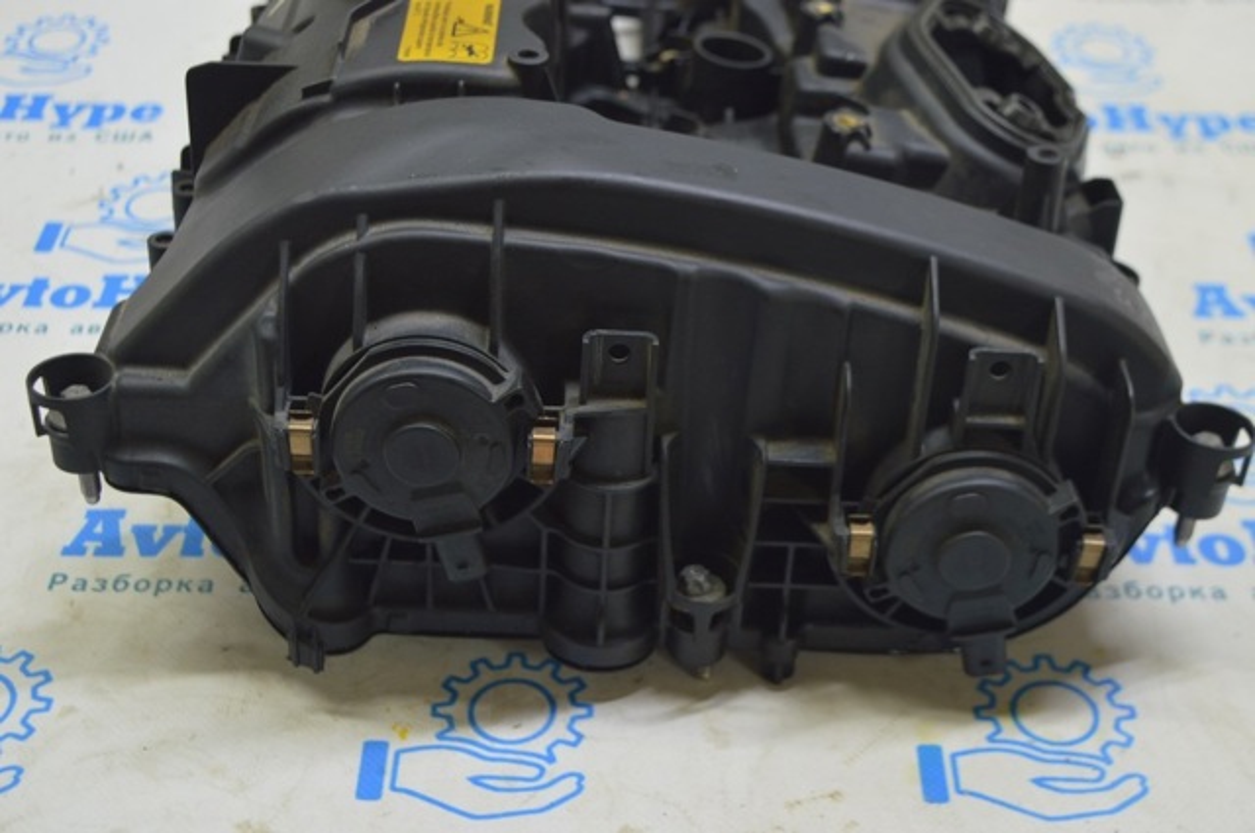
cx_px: 628
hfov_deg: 36.9
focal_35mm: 54
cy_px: 416
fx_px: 1880
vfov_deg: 25.0
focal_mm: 36
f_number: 5.6
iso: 400
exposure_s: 1/20
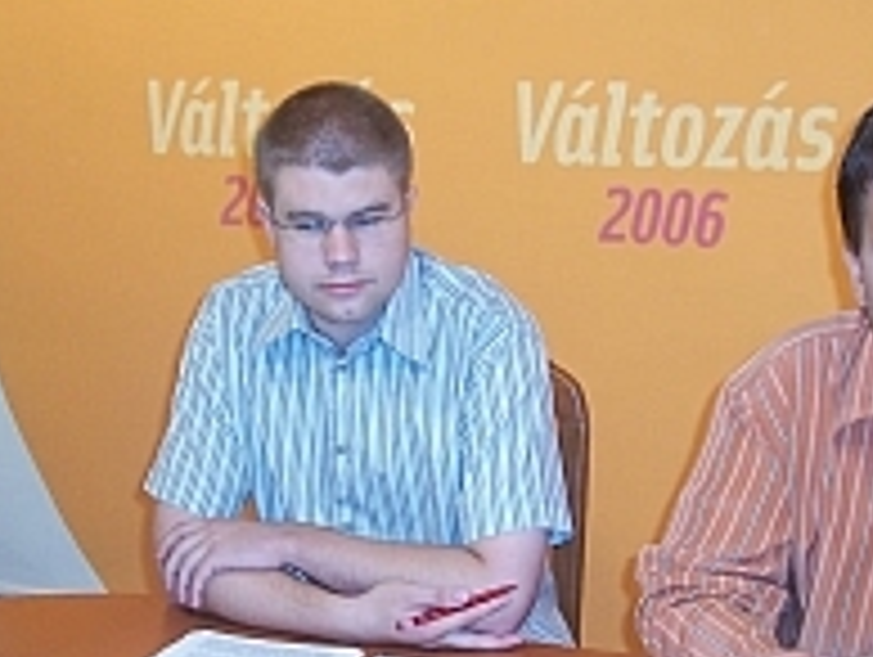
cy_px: 500
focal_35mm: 70
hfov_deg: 27.7
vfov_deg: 20.9
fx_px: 1768
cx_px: 482
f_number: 2.7
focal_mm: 5.6
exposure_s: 1/60
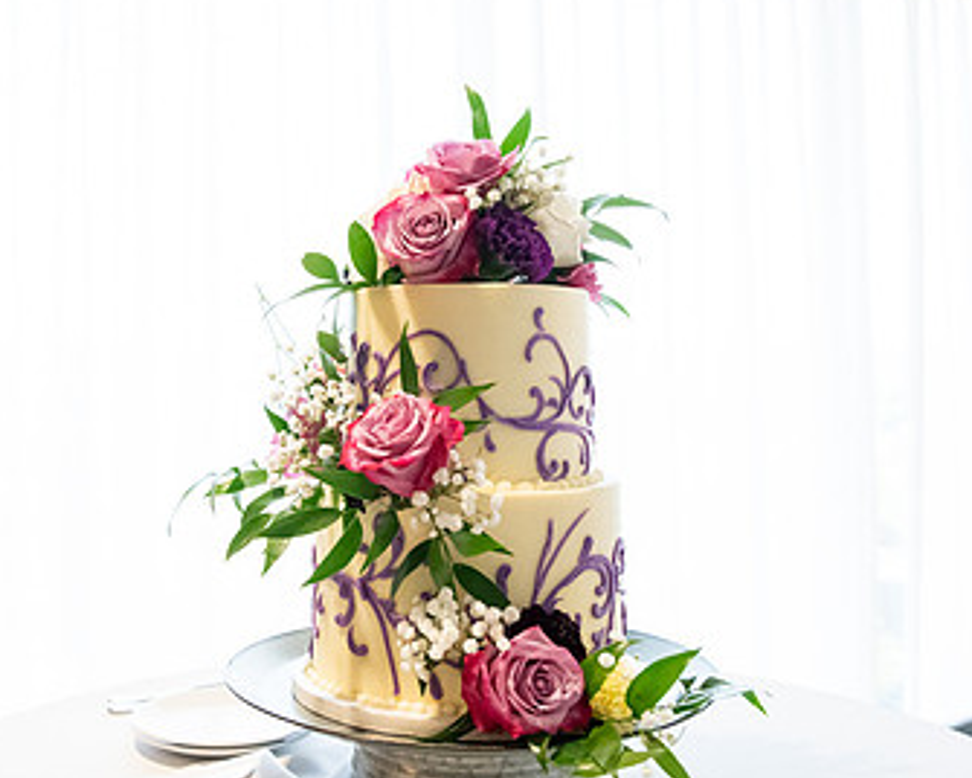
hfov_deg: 46.5
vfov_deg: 38.2
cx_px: 380
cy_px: 379
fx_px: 1122
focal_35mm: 39
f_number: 4
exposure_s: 1/320
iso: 4000
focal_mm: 24
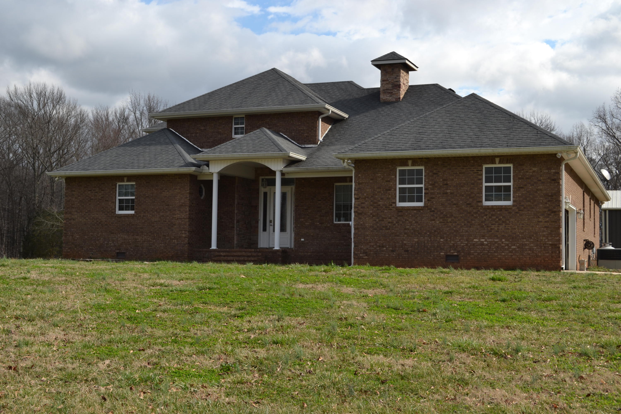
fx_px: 828
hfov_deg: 41.1
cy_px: 207
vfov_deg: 28.1
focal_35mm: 48
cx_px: 310
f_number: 7.1
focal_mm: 32
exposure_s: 1/200
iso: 100
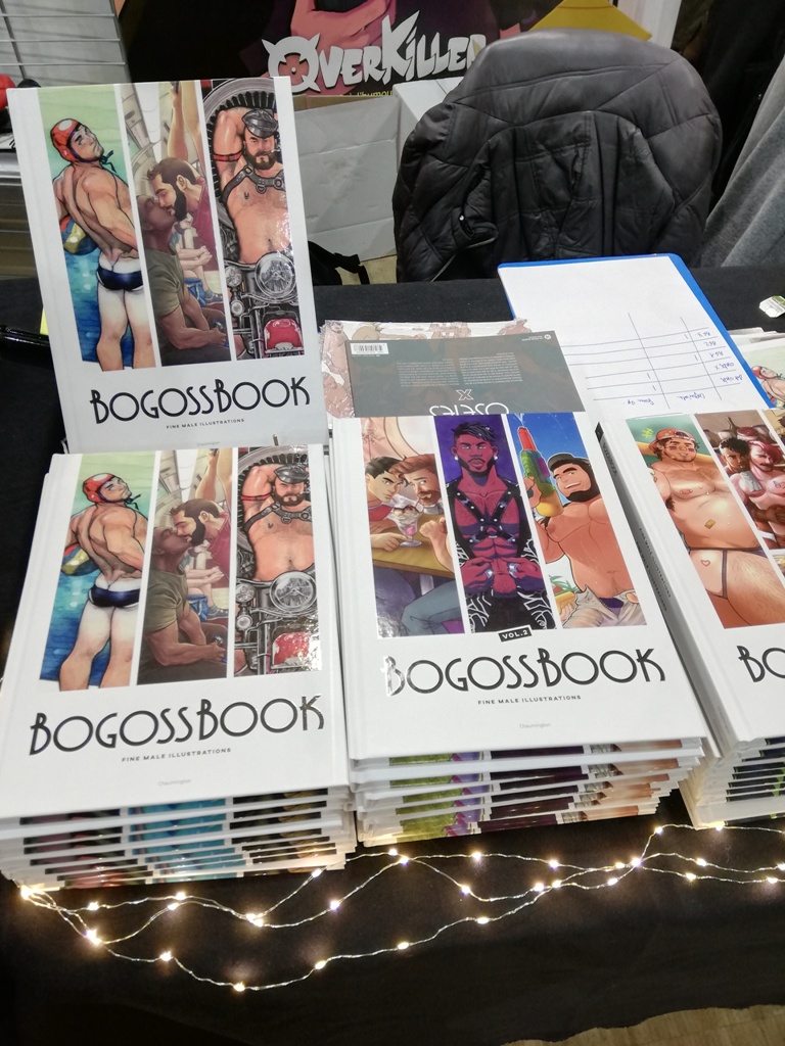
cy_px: 523
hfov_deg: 53.1
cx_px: 392
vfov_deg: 67.3
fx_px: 786
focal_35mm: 26
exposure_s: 1/50
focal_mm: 3.81
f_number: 2.2
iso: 160
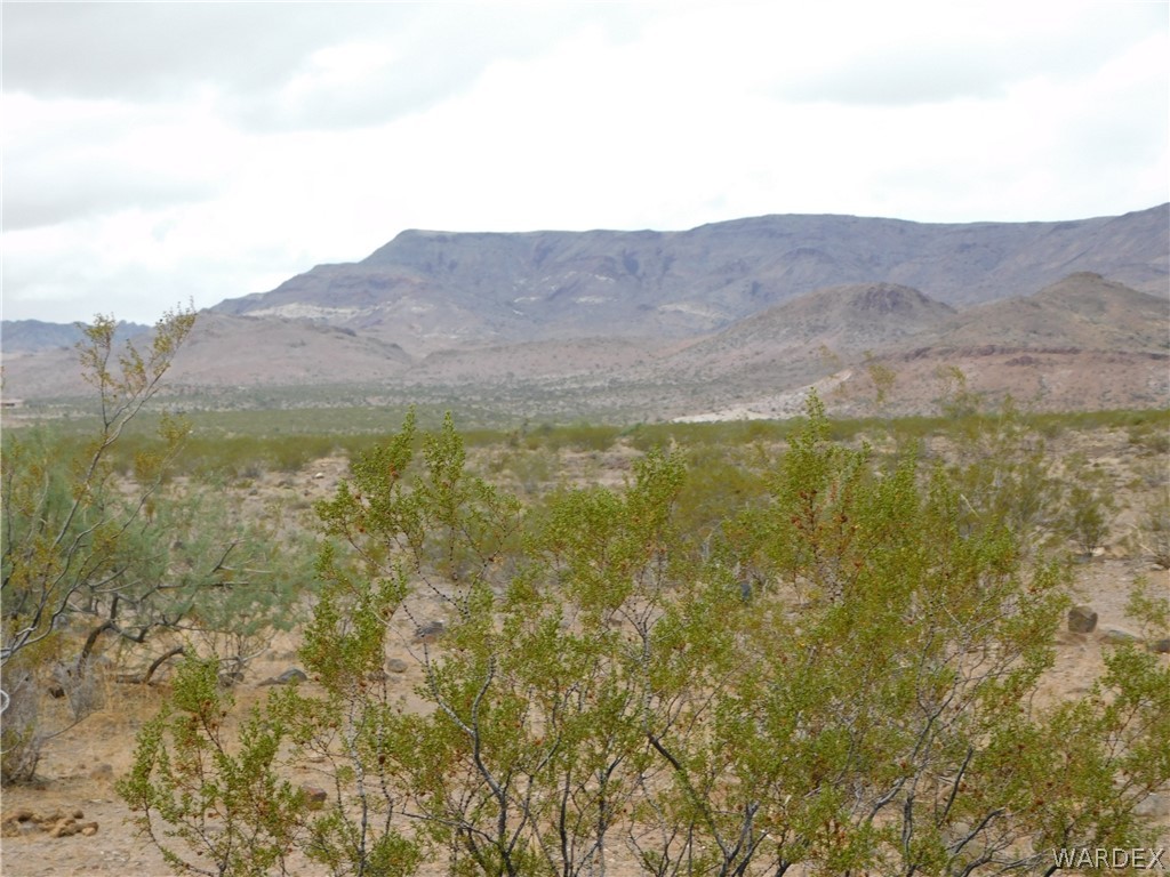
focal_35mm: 99
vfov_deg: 14.9
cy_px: 438
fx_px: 3346
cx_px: 585
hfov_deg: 19.8
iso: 125
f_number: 4.6
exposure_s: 1/250
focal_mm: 17.6
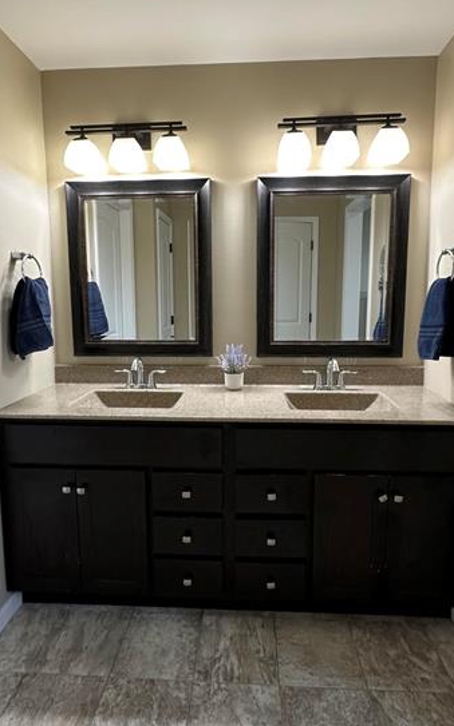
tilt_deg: -6.7
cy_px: 344
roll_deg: +0.5
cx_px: 228
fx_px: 416
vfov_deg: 82.2
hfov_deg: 57.2
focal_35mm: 21
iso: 200
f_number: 2.2
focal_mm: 2.22
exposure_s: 1/60
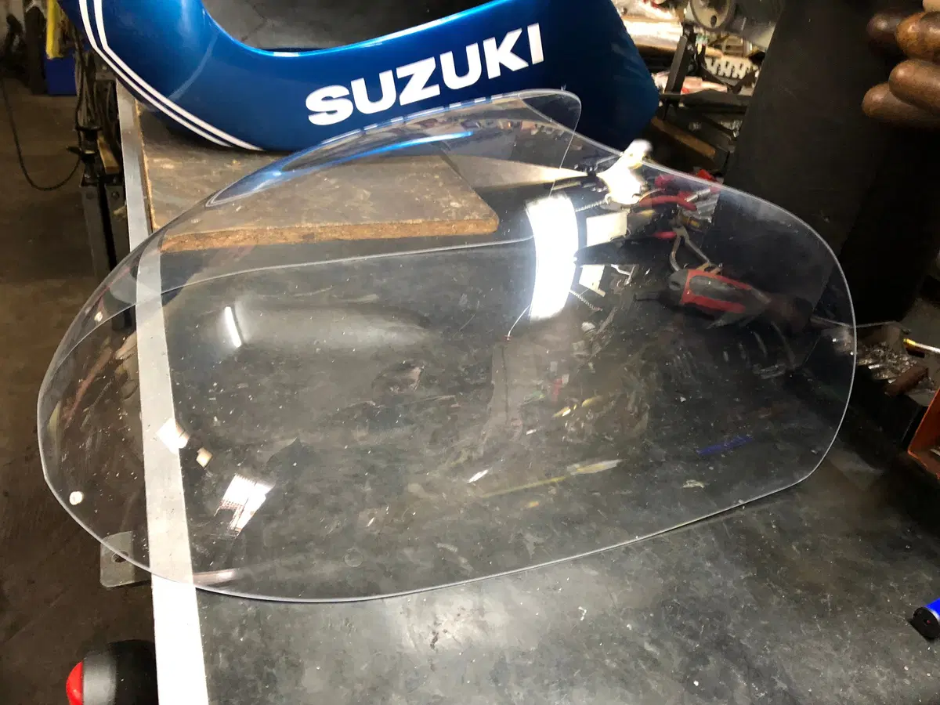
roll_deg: -7.4
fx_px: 760
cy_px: 352
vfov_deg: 49.7
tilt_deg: -33.0
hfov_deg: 63.4
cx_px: 470
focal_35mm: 28
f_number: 1.8
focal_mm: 3.99
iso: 80
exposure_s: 1/8
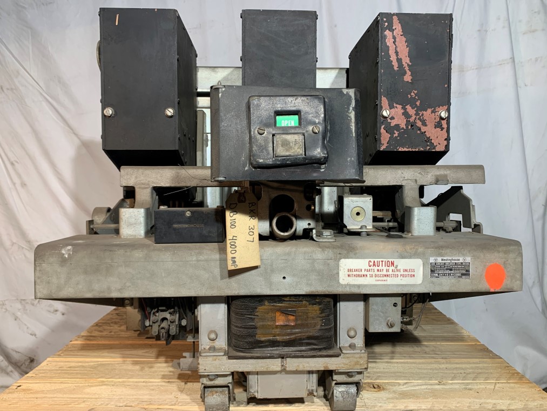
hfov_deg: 67.3
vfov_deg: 53.1
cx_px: 274
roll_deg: -0.7
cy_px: 206
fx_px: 411
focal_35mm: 26
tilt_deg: -2.1
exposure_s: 1/120
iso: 100
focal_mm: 4.25
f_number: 1.8
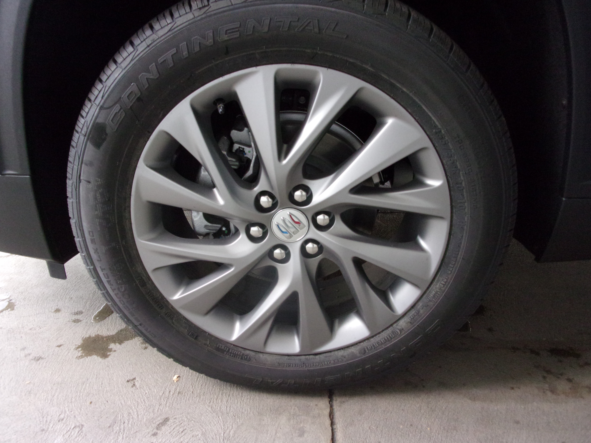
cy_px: 222
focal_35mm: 28
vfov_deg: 49.7
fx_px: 478
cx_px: 296
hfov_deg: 63.4
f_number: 3.9
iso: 396
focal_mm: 5.1
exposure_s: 1/125
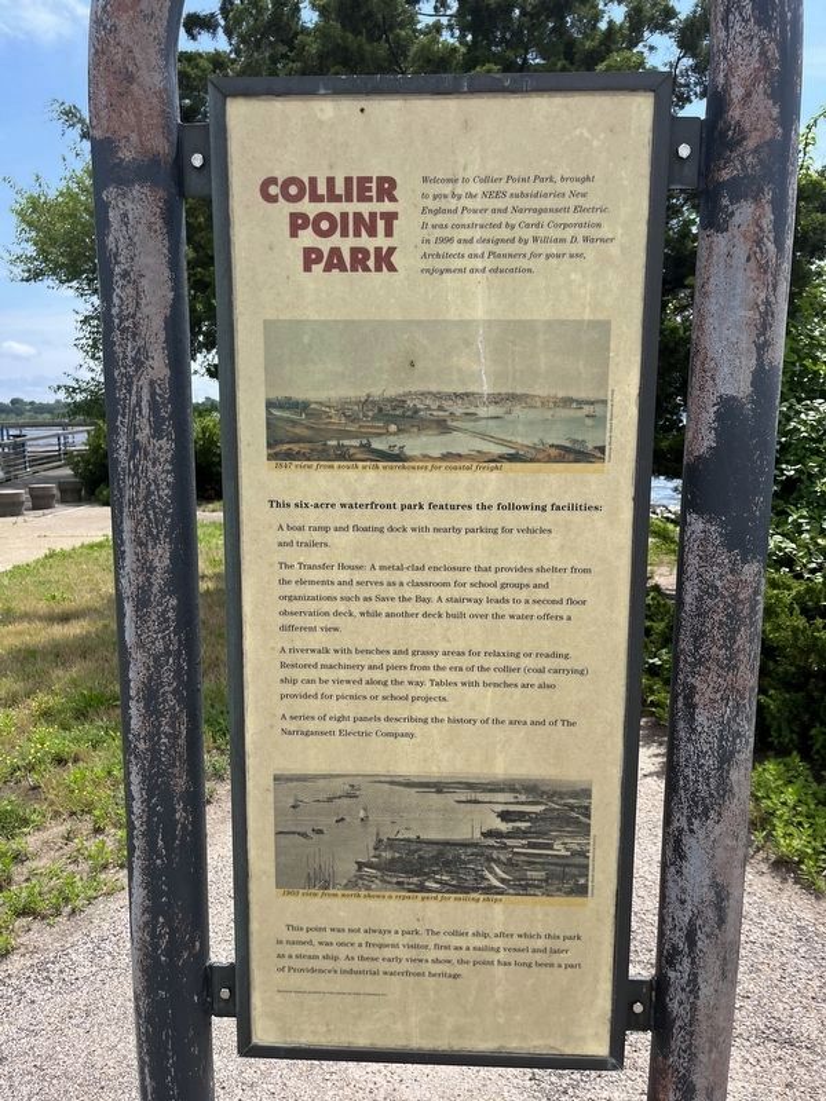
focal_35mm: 26
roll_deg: -0.1
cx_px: 413
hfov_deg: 53.1
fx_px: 827
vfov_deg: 67.3
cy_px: 550
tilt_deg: -9.1
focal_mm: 5.1
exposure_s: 1/2632
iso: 50
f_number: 1.6
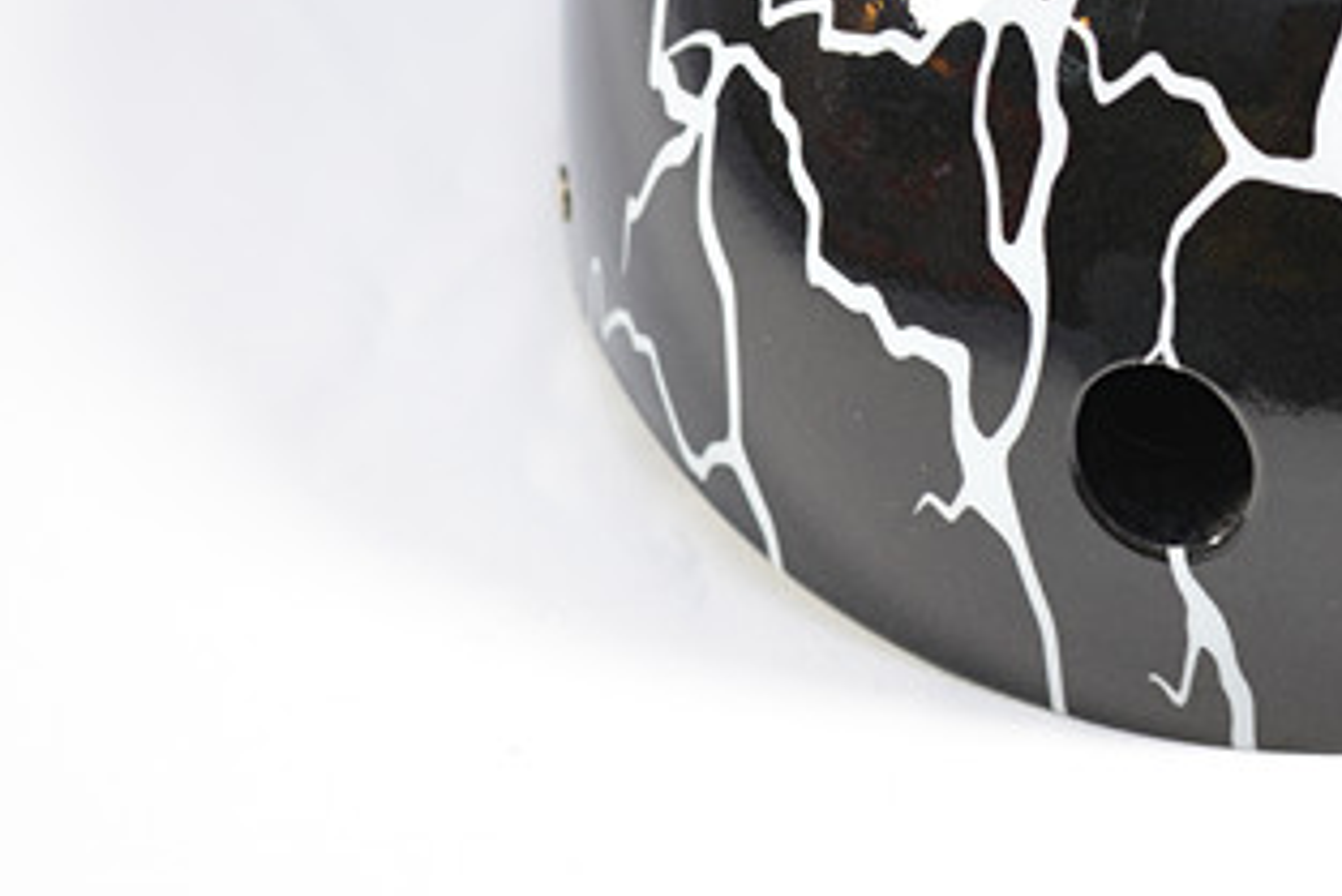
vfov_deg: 10.5
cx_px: 1286
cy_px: -176
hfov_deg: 15.7
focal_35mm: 128
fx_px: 4774
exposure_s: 1/160
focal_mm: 50
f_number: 5
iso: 320
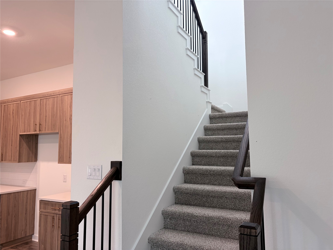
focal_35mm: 26
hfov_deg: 67.3
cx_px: 166
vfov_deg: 53.1
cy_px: 125
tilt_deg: +6.5
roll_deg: +1.3
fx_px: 250
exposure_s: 1/60
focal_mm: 5.96
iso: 100
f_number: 1.6
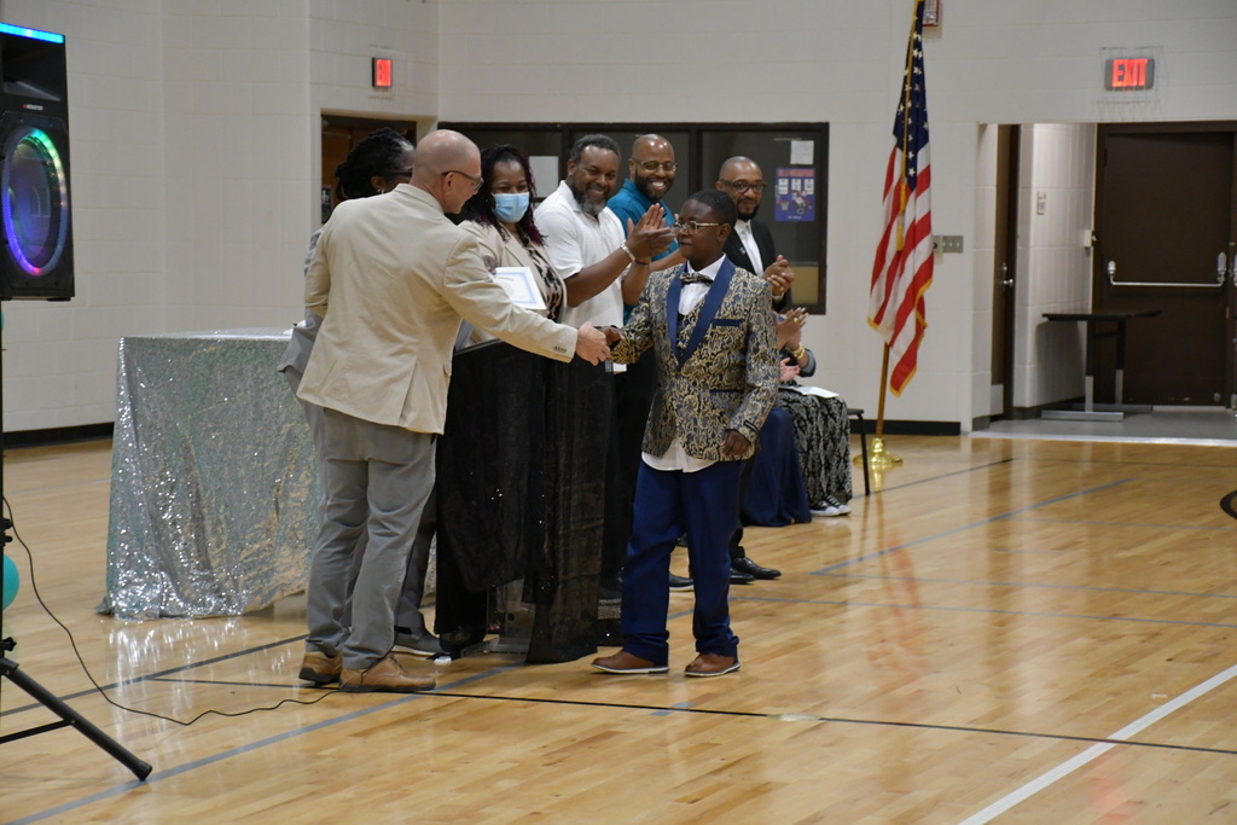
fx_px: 3402
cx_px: 618
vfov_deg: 13.8
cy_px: 412
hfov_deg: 20.6
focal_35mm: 99
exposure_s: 1/125
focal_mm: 66
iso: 2800
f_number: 5
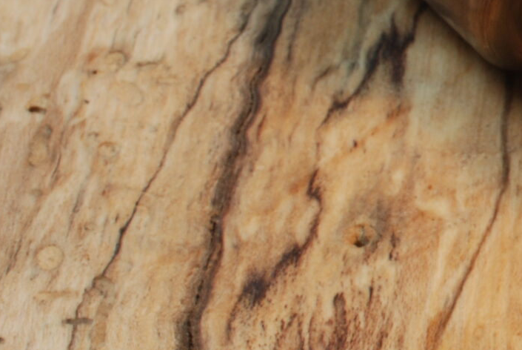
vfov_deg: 6.3
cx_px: 845
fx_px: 3165
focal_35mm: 218
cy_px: 76
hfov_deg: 9.1
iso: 200
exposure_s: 1/15
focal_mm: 40
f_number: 22
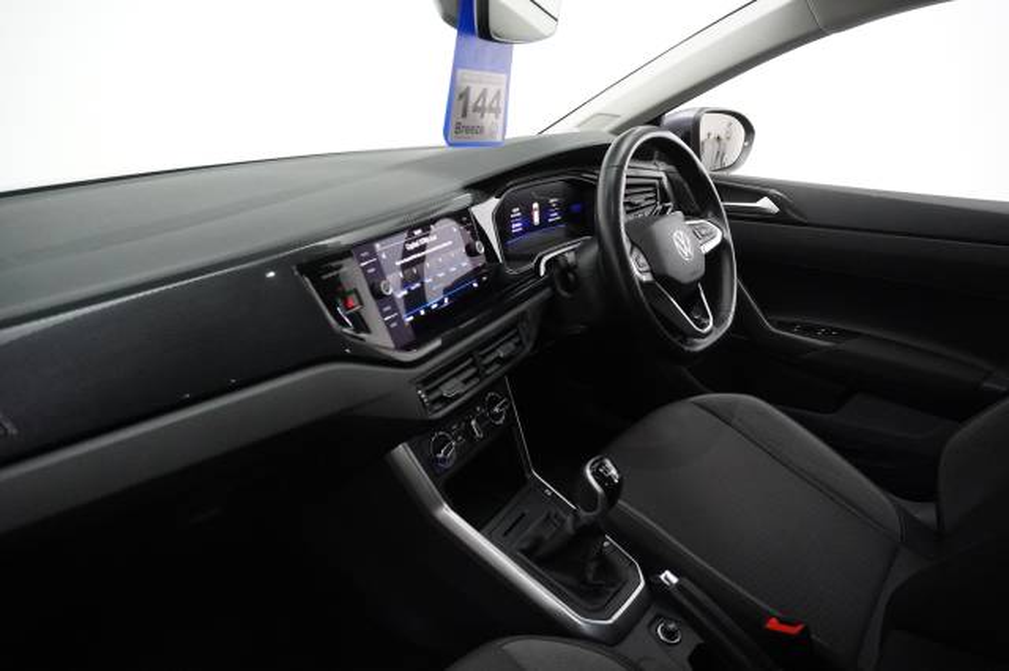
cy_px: 336
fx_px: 672
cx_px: 504
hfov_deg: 73.8
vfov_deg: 53.1
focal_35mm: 24
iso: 5000
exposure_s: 1/200
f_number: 3.5
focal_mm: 16
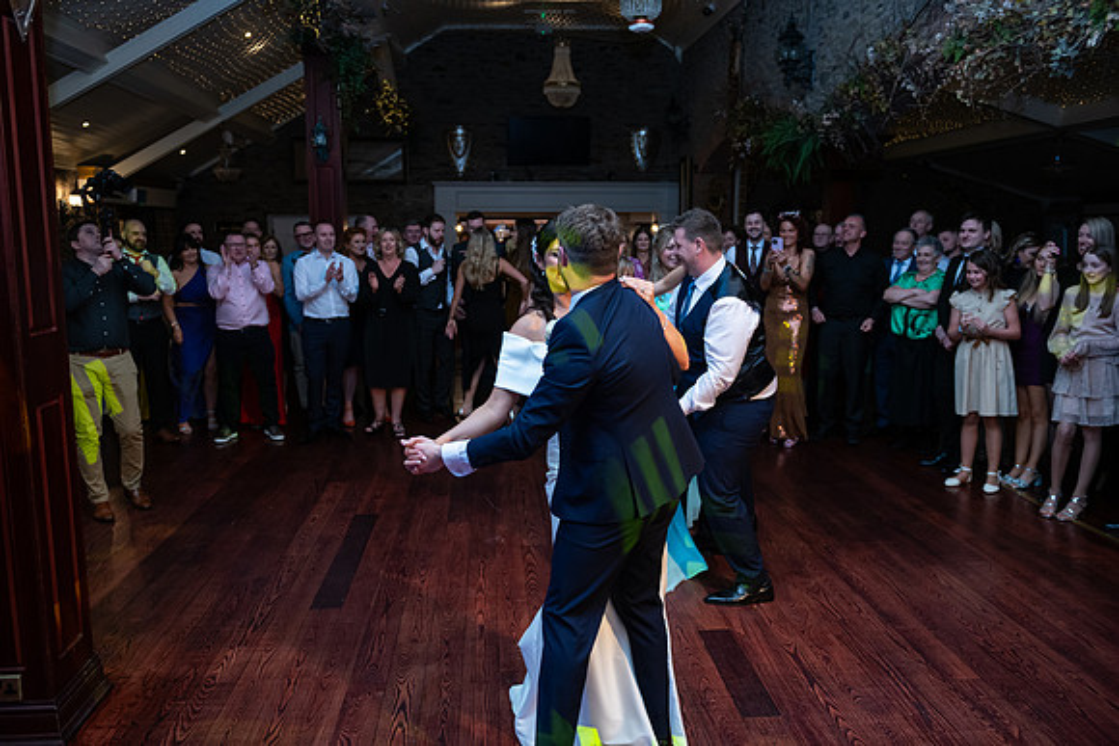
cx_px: 560
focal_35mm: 29
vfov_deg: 45.0
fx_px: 902
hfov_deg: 63.6
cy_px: 373
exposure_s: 1/160
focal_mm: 29
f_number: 3.5
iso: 640
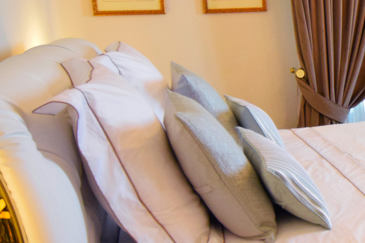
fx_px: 517
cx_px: 398
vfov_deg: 26.4
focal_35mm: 51
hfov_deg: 33.9
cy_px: 100
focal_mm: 10
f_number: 4.5
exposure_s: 1/100
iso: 1600
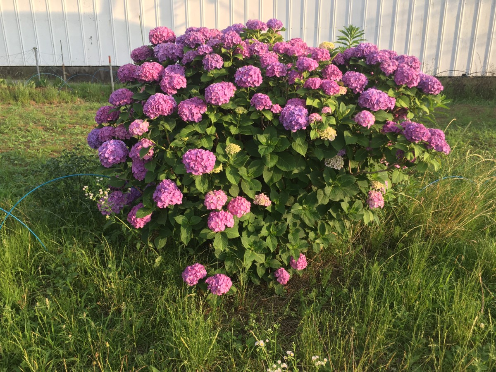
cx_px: 248
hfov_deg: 61.7
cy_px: 186
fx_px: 416
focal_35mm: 29
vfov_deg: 48.2
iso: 25
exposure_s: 1/227
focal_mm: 4.15
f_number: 2.2
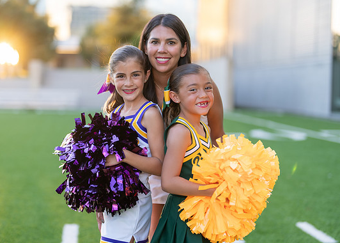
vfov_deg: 22.2
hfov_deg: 30.7
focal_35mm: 64
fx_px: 618
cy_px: 111
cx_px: 148
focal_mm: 50
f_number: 1.2
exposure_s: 1/400
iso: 125
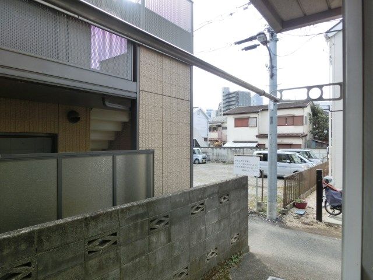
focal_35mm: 24
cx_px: 186
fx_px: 259
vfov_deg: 56.8
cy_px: 140
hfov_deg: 71.6
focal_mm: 4.24
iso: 80
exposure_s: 1/320
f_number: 3
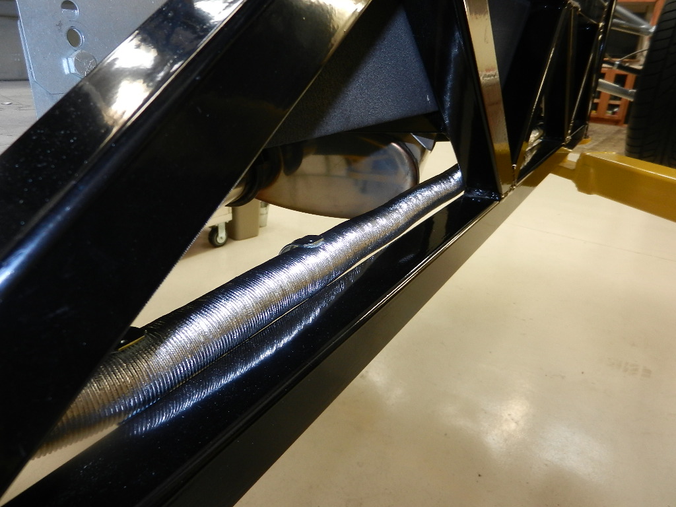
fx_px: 488
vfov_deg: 54.9
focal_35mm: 25
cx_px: 338
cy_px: 254
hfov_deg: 69.4
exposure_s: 1/30
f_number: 3.5
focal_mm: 4.5
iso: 200
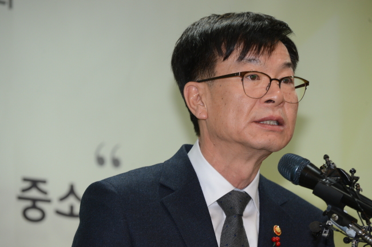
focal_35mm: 190
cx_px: 186
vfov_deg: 7.2
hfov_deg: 10.8
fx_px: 1961
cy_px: 124
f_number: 5.6
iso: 1600
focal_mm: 190
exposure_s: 1/60
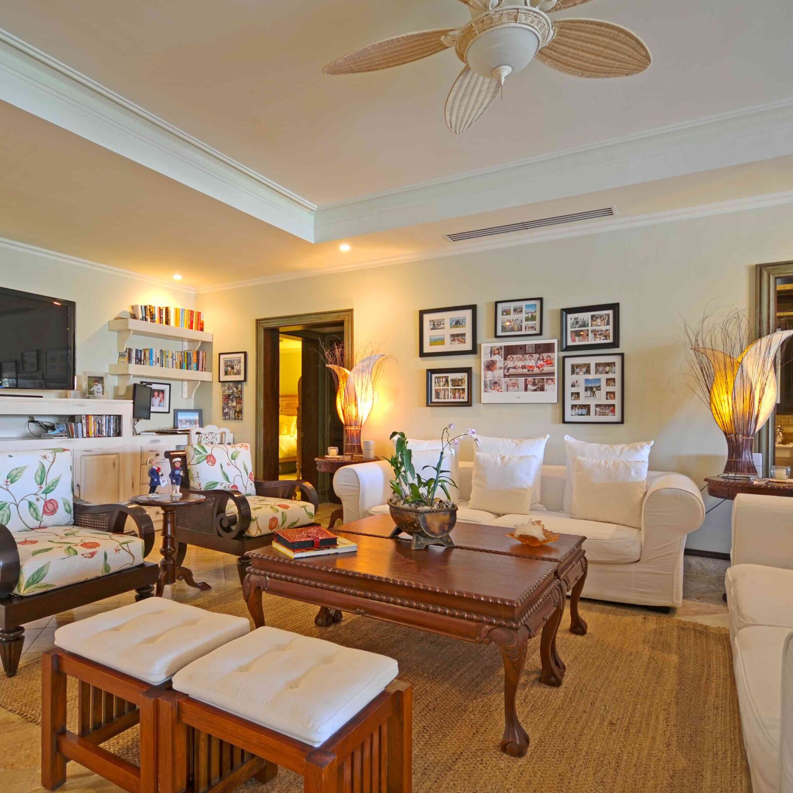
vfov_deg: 74.8
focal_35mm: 20
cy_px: 400
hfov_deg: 74.5
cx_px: 344
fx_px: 518
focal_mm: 10
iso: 200
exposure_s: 1/2.5
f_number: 4
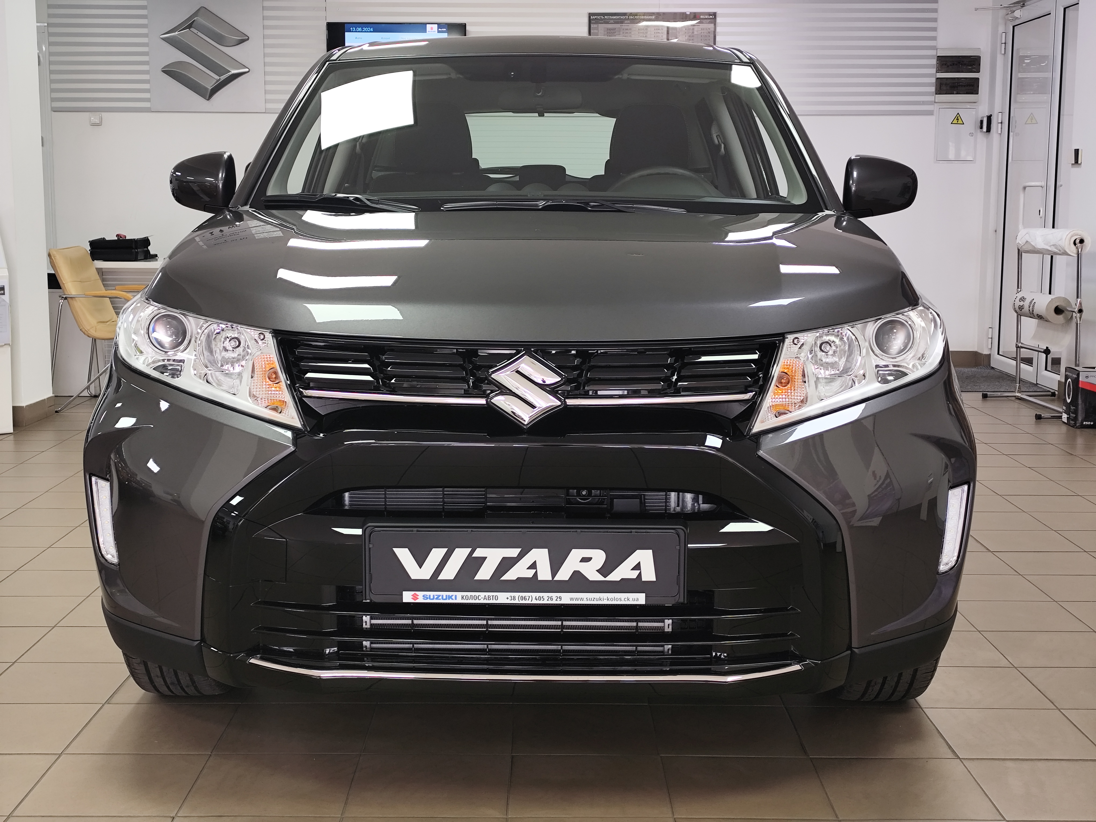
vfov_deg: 31.5
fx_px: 1456
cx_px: 548
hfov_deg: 41.2
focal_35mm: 46
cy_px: 411
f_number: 1.65
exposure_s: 1/25
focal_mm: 6.19
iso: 100
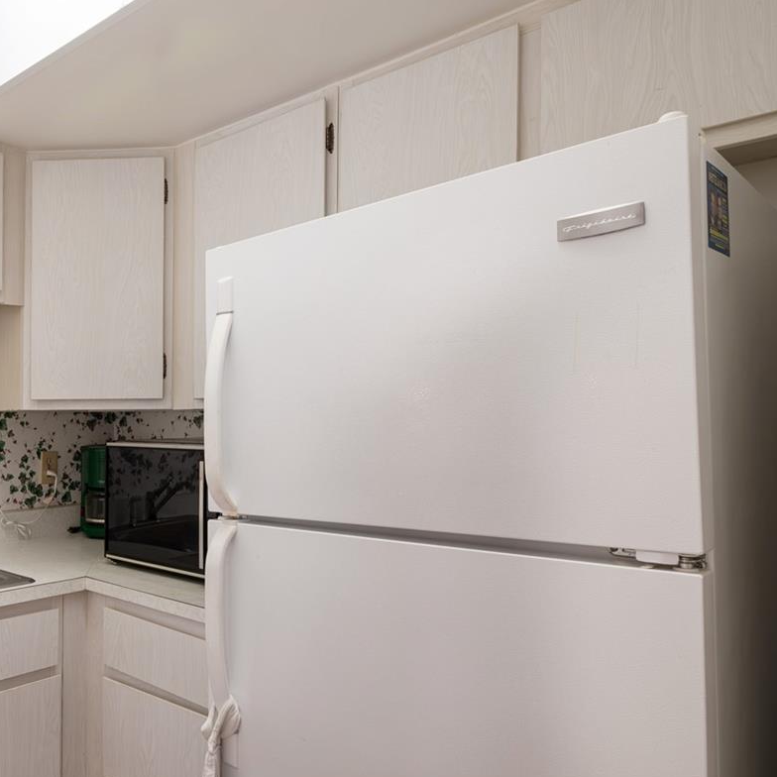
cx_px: 105
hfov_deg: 54.5
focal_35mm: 26
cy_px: 384
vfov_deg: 60.9
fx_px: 660
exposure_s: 1/15
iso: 250
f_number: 9
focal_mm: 10
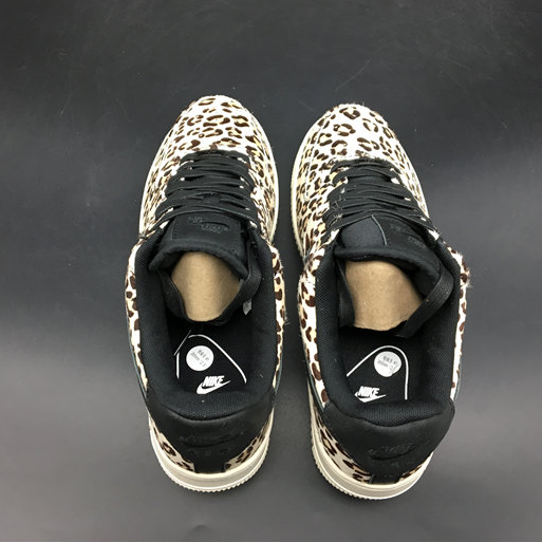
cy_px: 266
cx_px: 278
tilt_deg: -68.1
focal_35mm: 35
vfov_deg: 47.2
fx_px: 620
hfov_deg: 47.2
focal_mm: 4.15
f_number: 2.2
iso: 40
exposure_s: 1/33
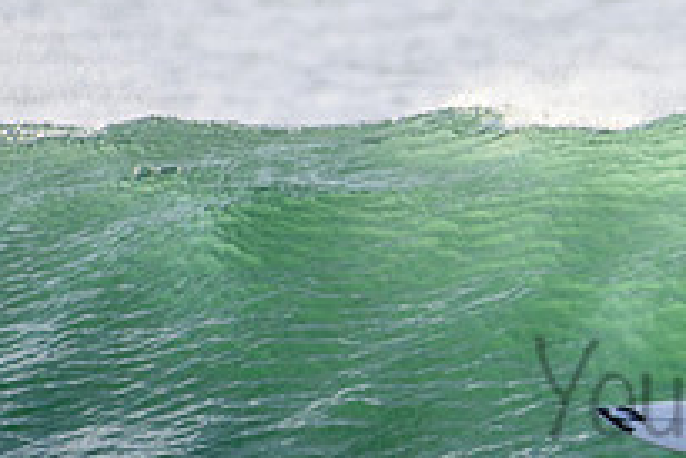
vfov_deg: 0.6
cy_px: 359
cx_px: 880
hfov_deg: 1.0
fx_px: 40463
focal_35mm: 2122
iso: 640
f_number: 5.6
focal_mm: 500
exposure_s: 1/2500
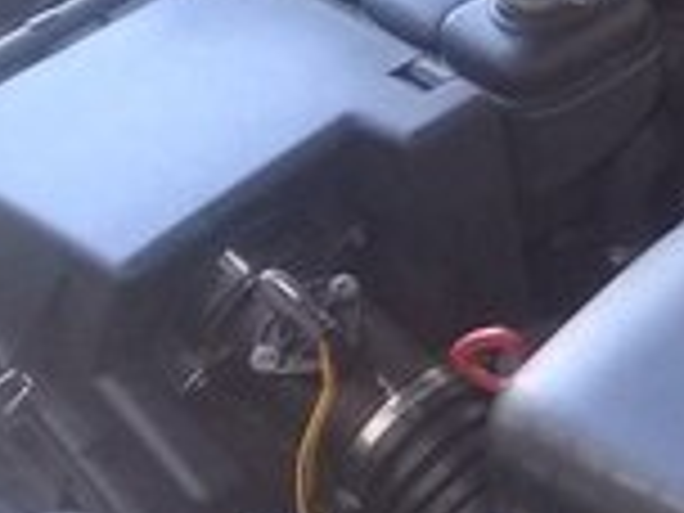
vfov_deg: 11.0
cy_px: 146
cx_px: 1251
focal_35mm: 135
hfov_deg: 13.1
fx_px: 2668
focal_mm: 3.3
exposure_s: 1/50
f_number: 2.2
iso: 64
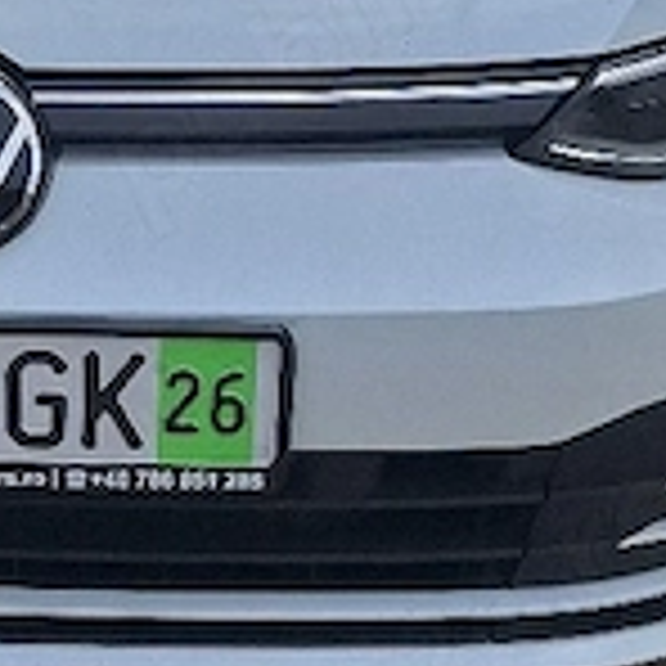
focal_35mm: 110
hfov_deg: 15.3
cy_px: 94
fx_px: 2394
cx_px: -122
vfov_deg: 15.7
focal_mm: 5.54
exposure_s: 1/5000
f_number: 1.8
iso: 40
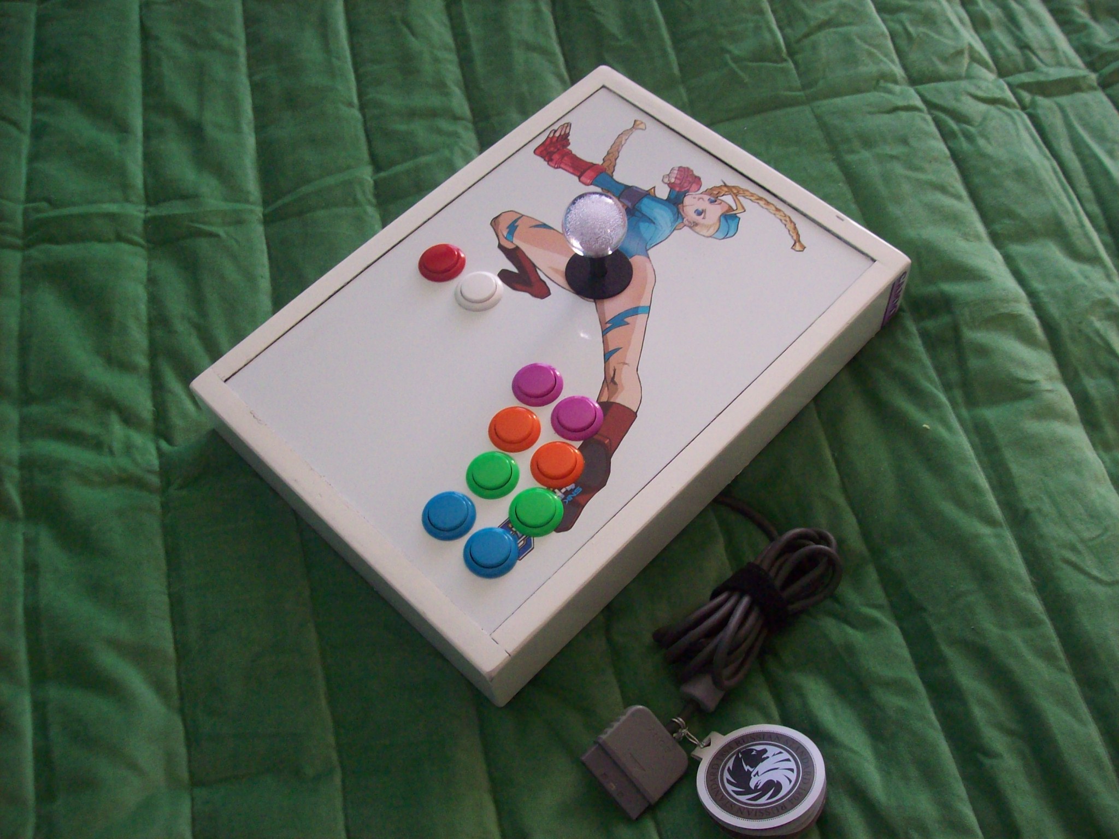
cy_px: 420
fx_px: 1164
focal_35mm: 36
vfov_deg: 39.7
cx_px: 560
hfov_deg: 51.4
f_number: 2.7
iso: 193
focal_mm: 6
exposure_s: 1/11.3
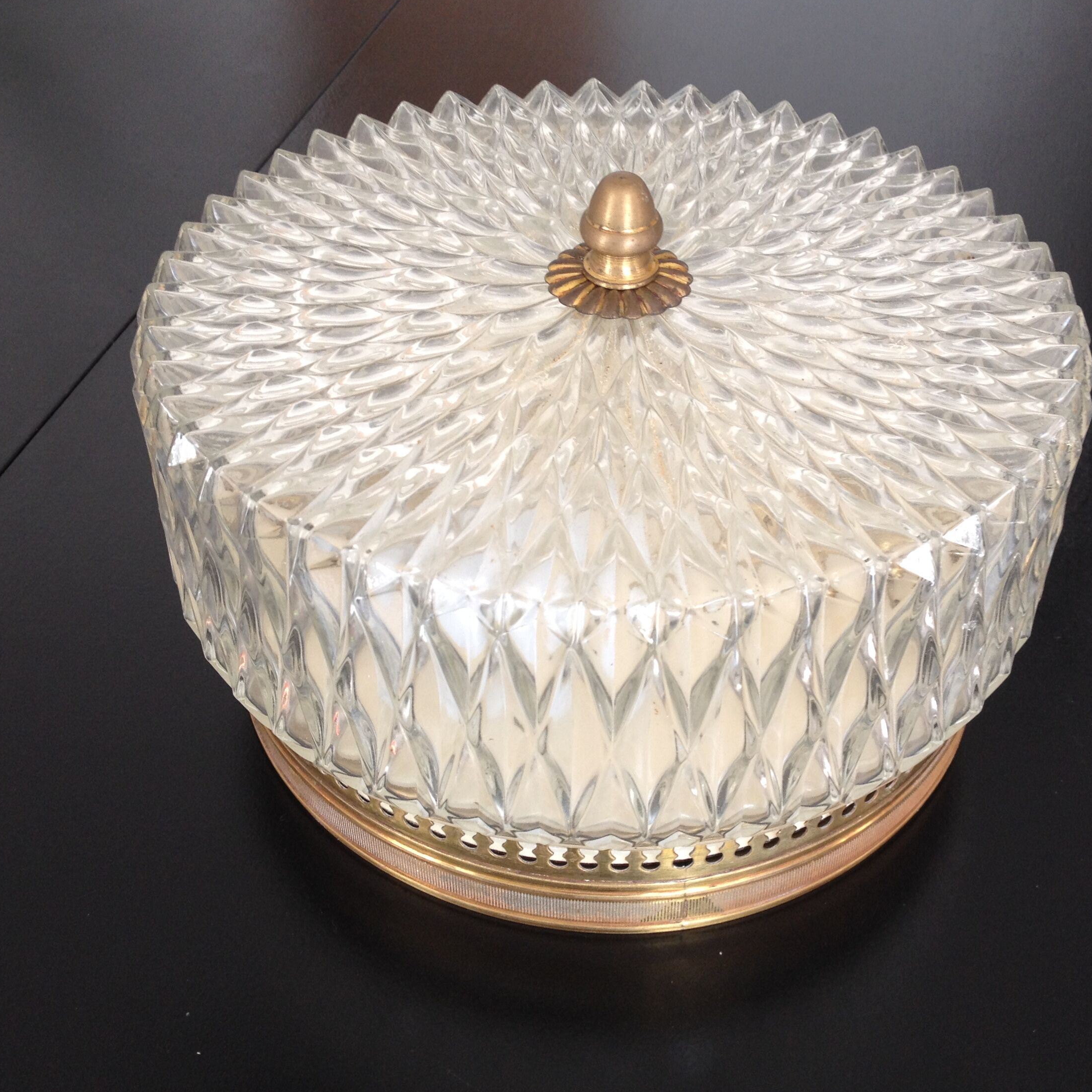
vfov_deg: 36.8
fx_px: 1642
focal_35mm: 46
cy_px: 508
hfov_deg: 36.7
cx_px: 632
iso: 50
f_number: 2.4
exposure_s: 1/24
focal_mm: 4.28
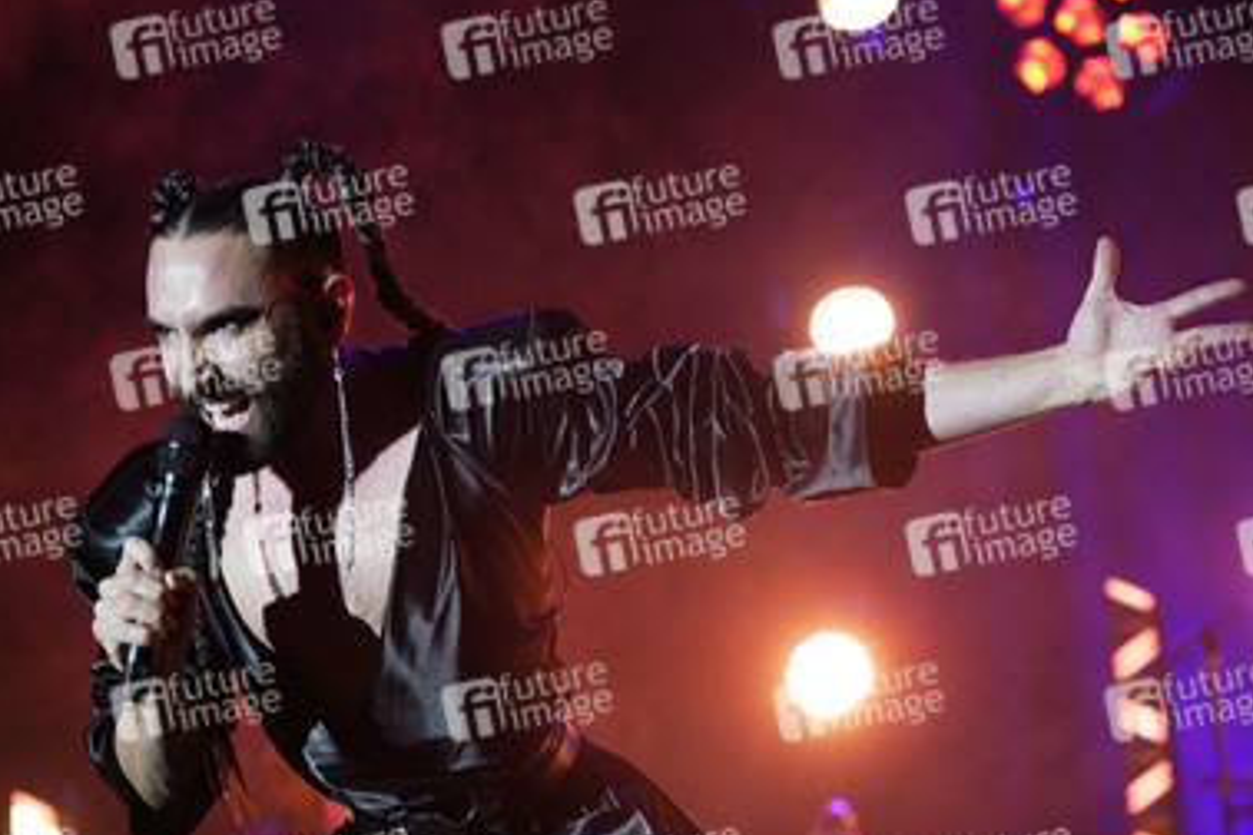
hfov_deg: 17.3
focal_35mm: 118
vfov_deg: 11.6
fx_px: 4107
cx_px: 572
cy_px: 454
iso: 2000
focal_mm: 99
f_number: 4.5
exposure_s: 1/250
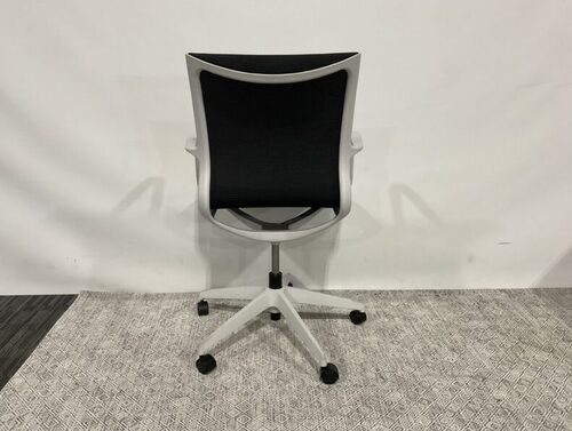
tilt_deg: -14.8
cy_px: 216
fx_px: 480
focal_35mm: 29
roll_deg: -1.5
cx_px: 286
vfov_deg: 48.4
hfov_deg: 61.6
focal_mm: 3
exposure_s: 1/60
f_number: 1.8
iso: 100
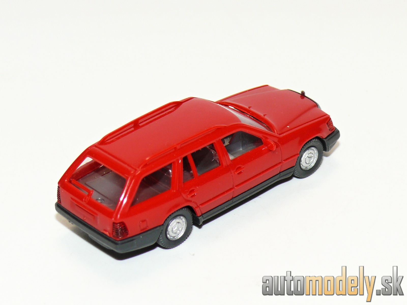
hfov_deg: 14.7
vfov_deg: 11.1
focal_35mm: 134
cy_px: 152
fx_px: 1576
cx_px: 204
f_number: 4
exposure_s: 1/30
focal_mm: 16
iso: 100
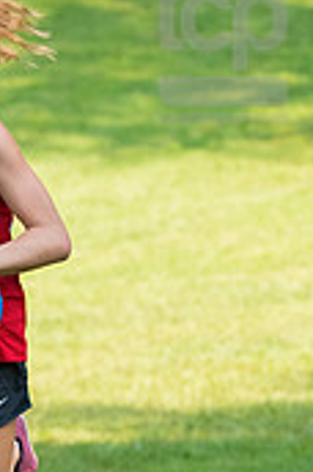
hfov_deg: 2.4
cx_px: -78
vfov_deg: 3.6
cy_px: 340
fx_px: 7437
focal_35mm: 568
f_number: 5
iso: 1600
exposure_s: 1/1600
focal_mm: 145
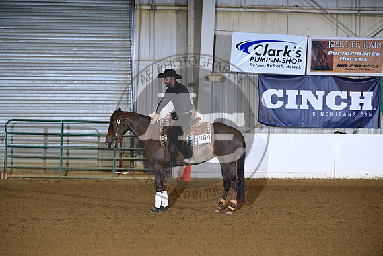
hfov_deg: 10.3
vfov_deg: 6.9
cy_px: 128
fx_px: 2128
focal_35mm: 200
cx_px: 192
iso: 2500
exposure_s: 1/200
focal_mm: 200
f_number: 4.5
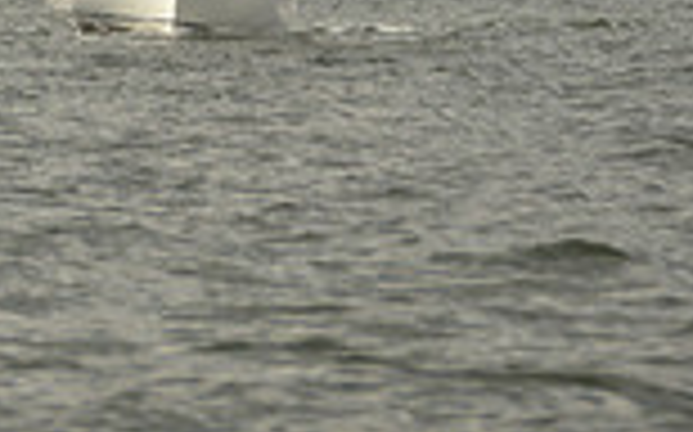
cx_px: -119
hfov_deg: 2.7
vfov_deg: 1.7
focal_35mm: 770
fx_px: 14532
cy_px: -850
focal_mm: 200
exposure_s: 1/640
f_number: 6.3
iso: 200
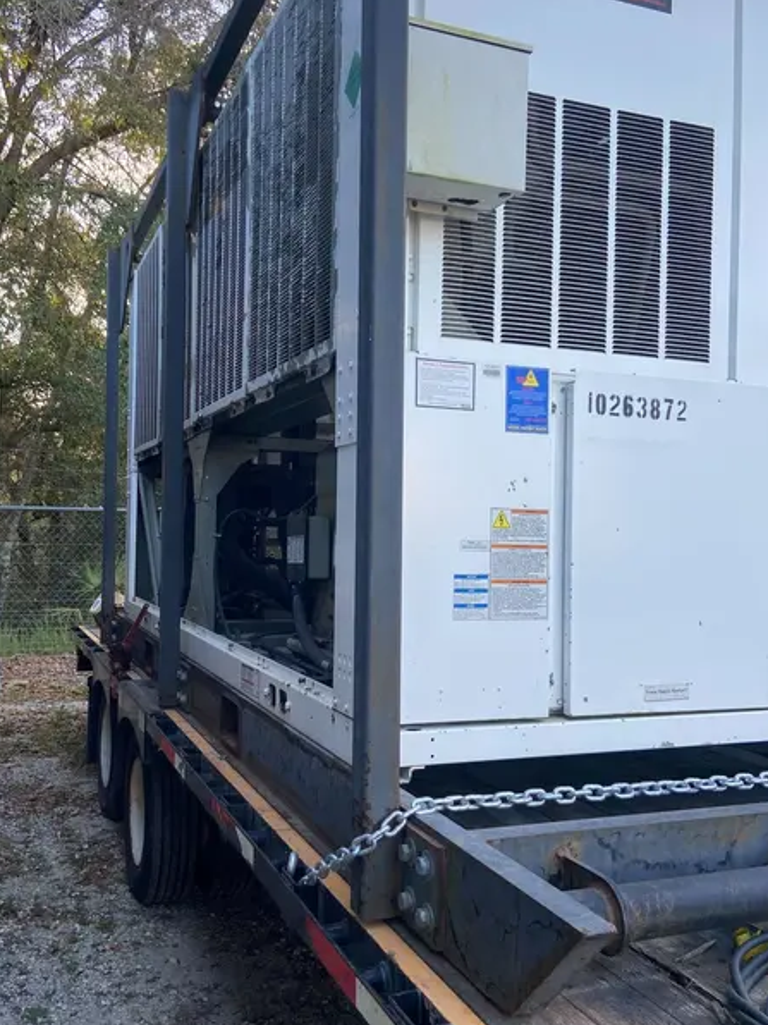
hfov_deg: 44.1
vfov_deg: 56.8
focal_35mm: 32
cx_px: 345
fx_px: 947
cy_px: 498
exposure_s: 1/239
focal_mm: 4.25
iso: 32
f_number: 1.8
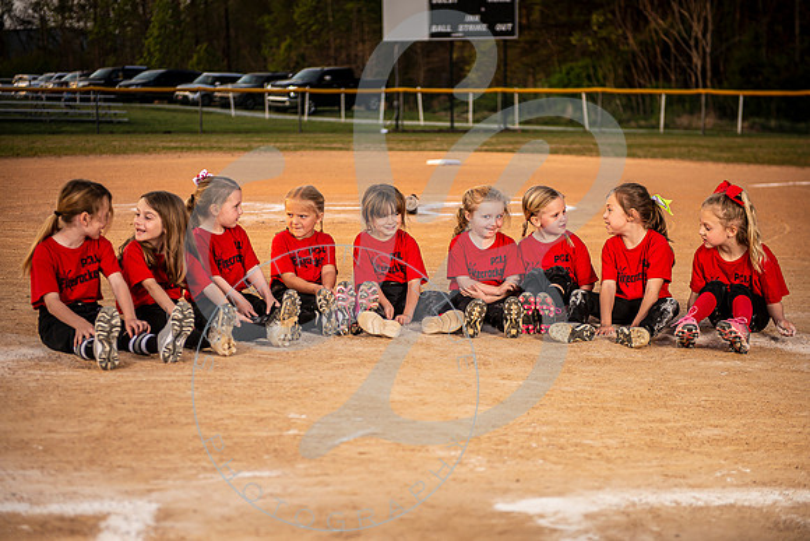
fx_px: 1423
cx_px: 401
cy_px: 271
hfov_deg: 31.8
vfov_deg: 21.5
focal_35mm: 63
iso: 100
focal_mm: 62
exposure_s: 1/800
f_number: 4
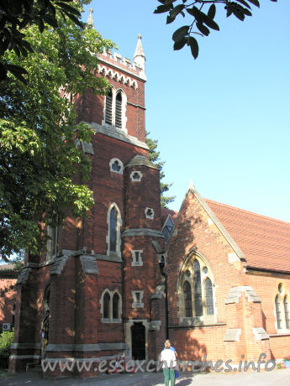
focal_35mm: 35
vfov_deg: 52.6
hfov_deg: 40.7
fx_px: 391
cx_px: 145
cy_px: 193
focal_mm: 8.9
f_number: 4.5
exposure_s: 1/119
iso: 50
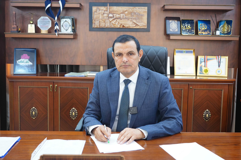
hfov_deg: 45.4
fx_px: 288
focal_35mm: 43
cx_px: 120
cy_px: 80
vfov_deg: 31.2
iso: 5000
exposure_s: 1/80
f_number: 5.6
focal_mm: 43
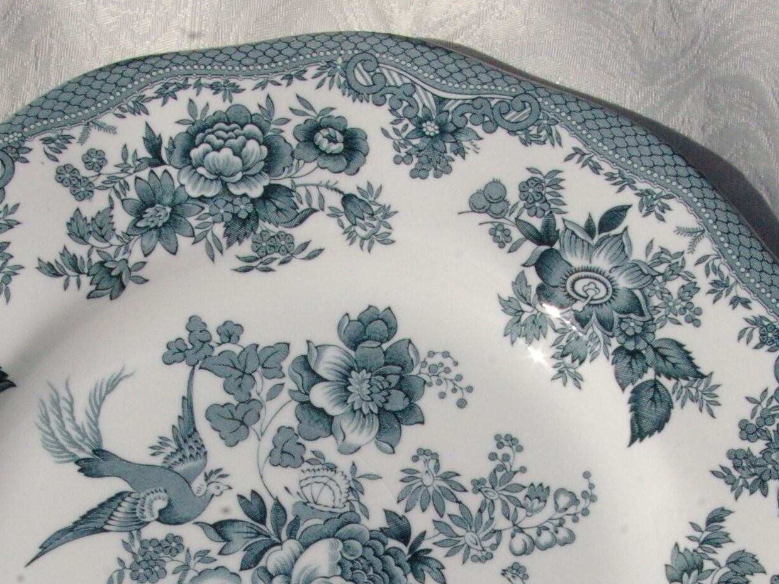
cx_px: 405
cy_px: 597
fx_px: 2048
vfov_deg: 15.9
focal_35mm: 91
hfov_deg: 21.5
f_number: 19
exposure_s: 1/1500
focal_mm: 26
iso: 1600
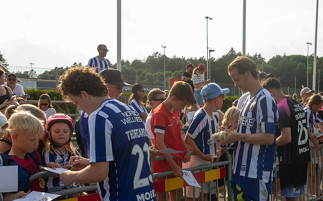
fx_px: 426
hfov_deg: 41.0
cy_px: 146
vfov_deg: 26.3
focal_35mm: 48
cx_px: 219
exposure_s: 1/1600
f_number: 4
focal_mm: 35
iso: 360
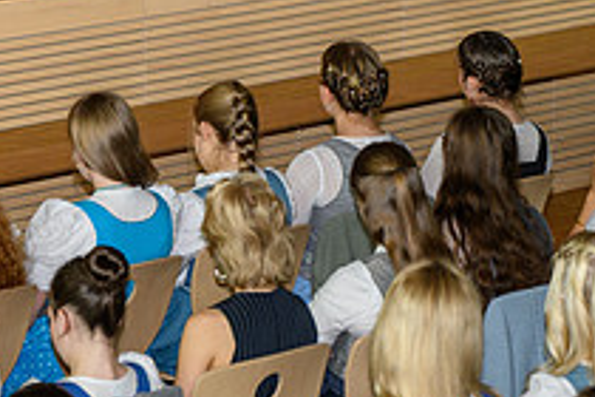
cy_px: -78
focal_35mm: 209
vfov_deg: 6.5
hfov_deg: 9.8
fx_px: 3454
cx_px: 189
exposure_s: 1/250
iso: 2000
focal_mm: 70
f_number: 5
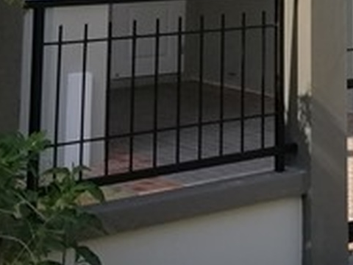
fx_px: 1132
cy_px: -255
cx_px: 405
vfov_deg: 12.0
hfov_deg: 17.1
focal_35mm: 111
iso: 50
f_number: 2.2
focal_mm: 3.81
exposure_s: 1/802
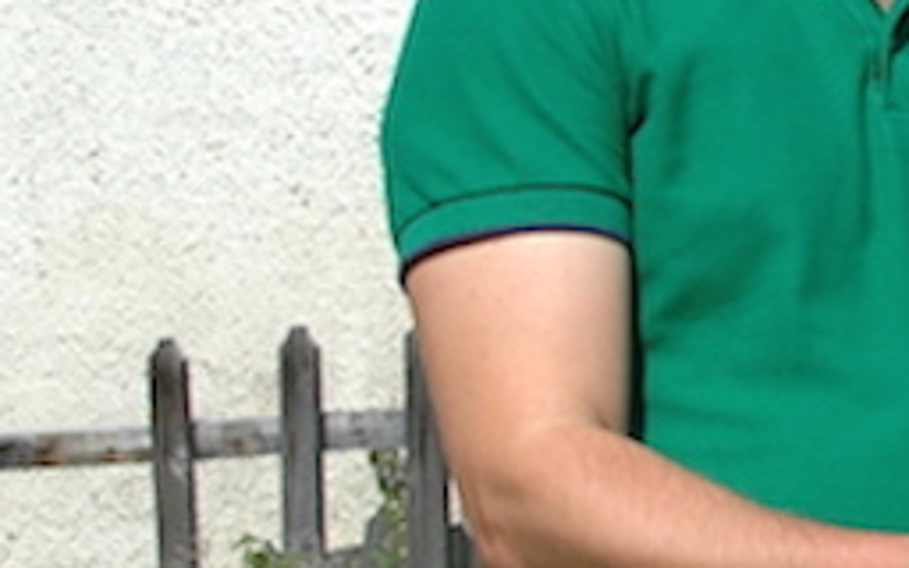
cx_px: 1356
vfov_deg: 11.1
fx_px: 2923
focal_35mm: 118
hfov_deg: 16.2
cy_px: 201
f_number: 10
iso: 250
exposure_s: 1/400
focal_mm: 22
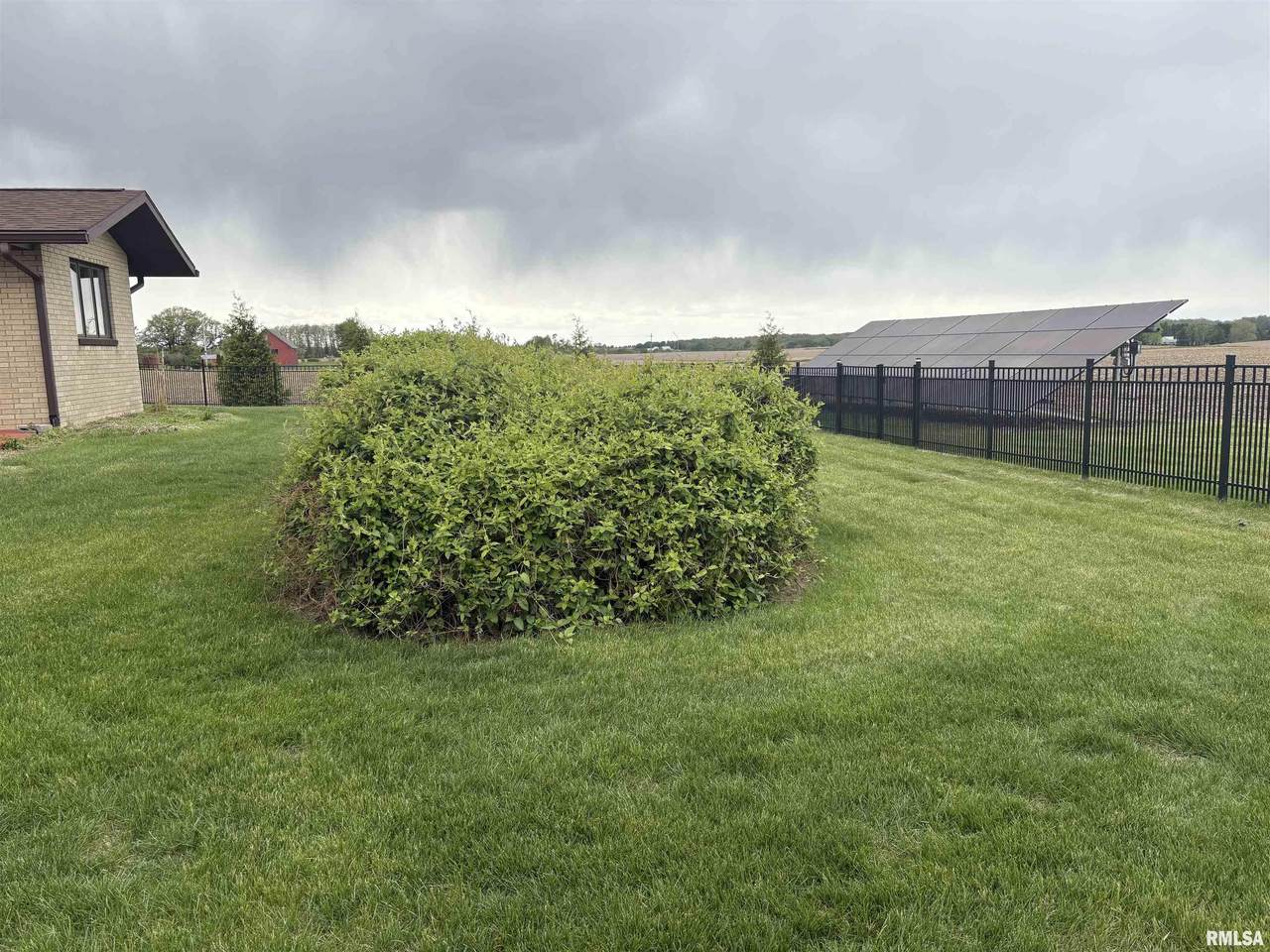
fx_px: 954
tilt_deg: -7.9
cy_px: 476
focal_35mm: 26
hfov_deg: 67.3
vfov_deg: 53.1
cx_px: 635
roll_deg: +1.7
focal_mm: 5.96
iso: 50
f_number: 1.6
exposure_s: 1/1420
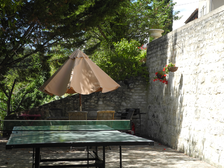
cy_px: 84
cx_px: 112
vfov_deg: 24.0
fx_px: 395
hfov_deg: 31.7
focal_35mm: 61
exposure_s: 1/501
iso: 100
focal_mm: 13
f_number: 3.5
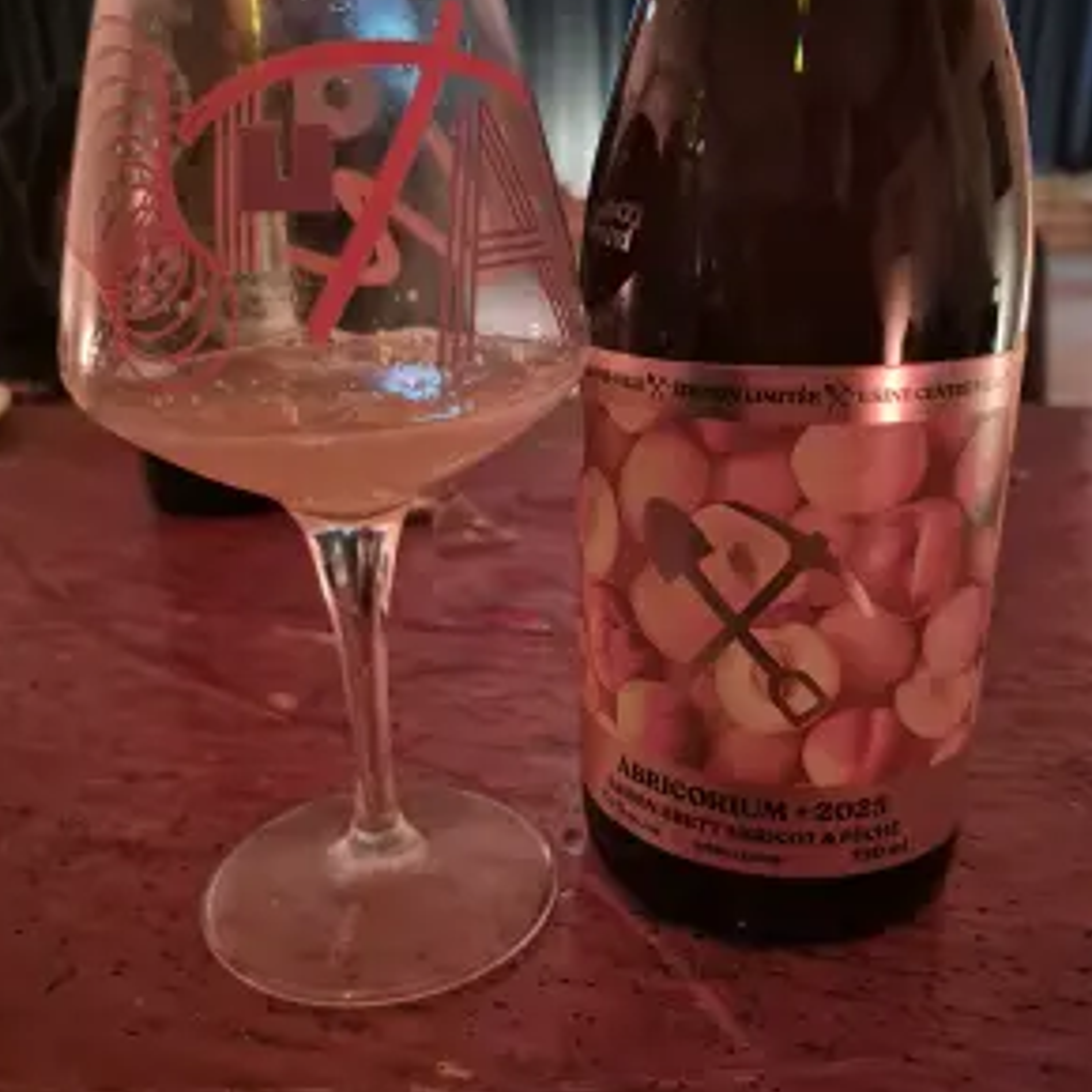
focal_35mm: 28
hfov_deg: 57.3
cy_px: 572
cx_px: 531
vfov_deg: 57.3
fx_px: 999
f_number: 1.8
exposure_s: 1/24
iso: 1250
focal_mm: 5.4
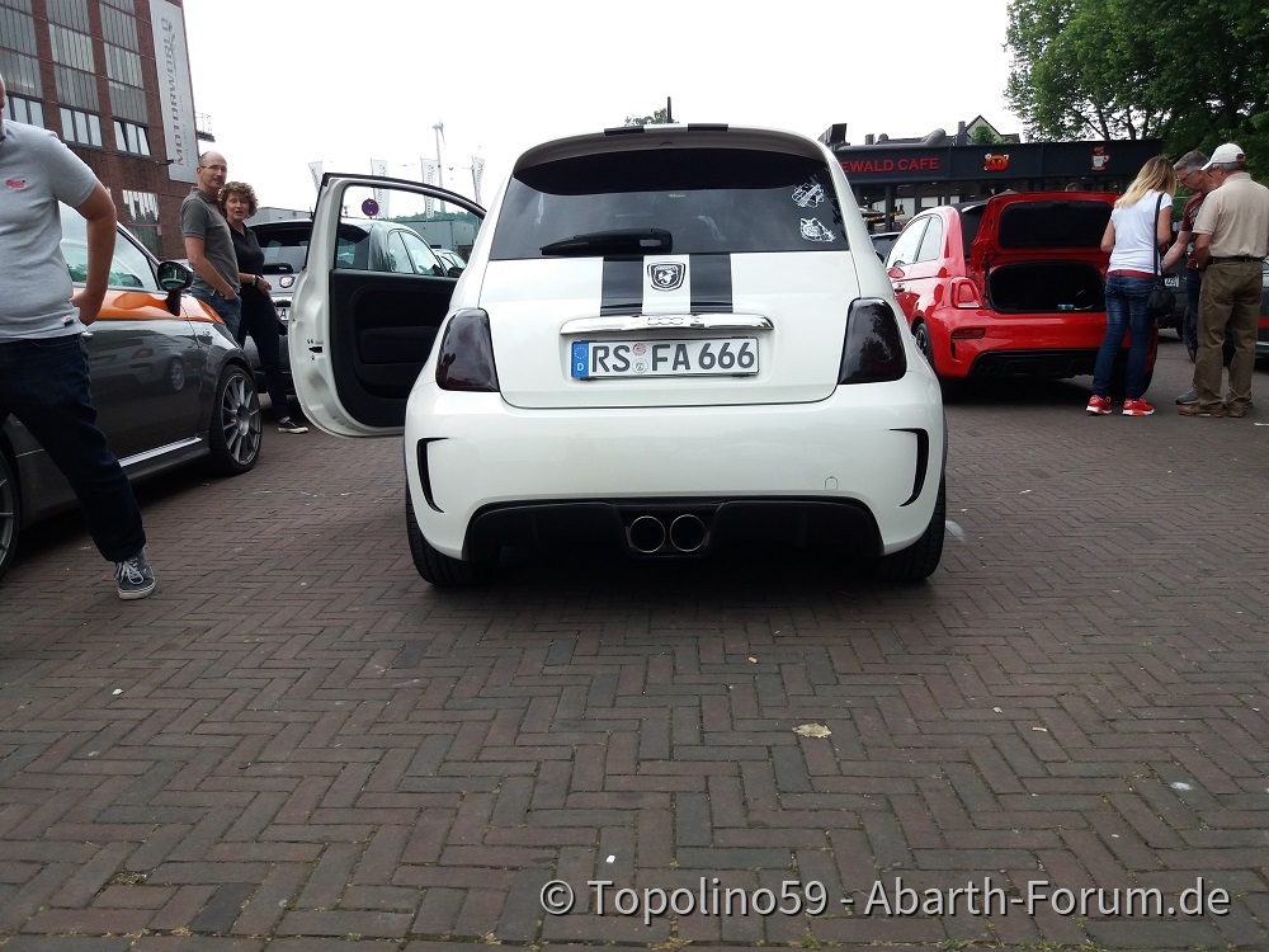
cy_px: 476
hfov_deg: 63.4
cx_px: 634
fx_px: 1026
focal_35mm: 28
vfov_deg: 49.7
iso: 64
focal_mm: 3.7
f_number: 1.9
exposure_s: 1/637
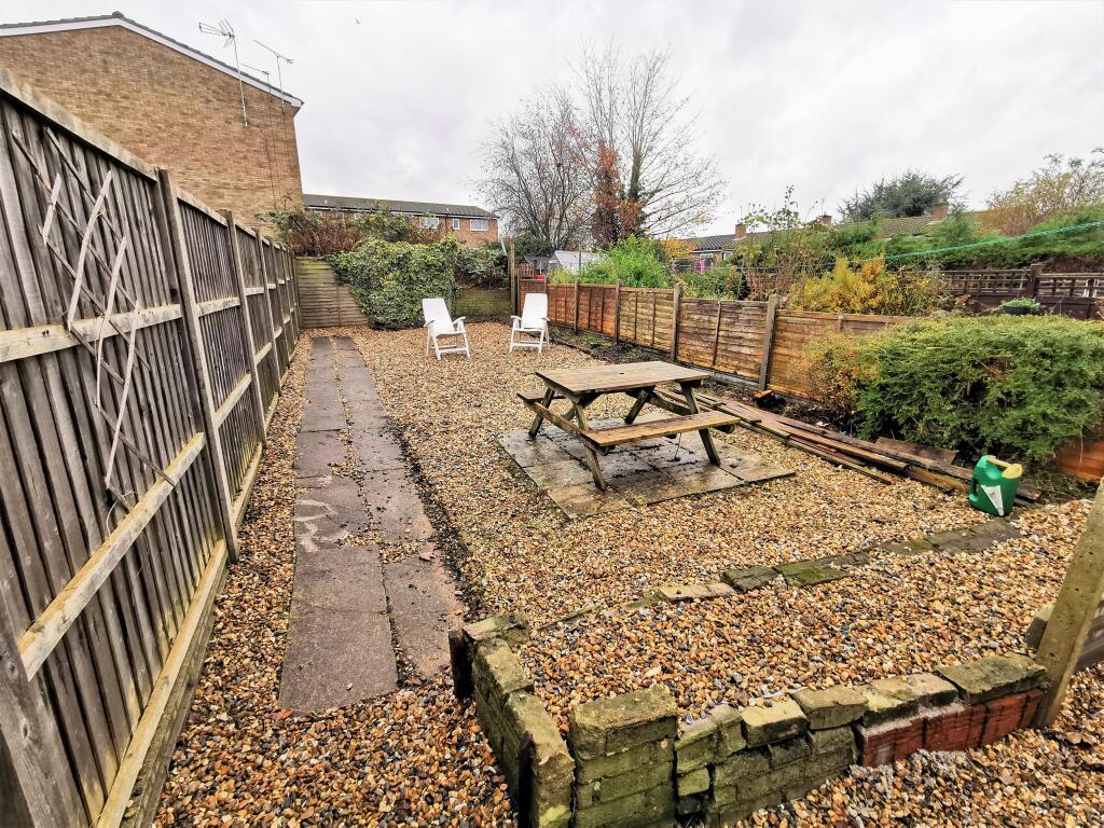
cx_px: 552
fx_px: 542
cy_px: 414
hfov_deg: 91.0
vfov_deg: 74.7
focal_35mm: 17
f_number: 2.2
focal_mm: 2.26
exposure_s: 1/183
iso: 50
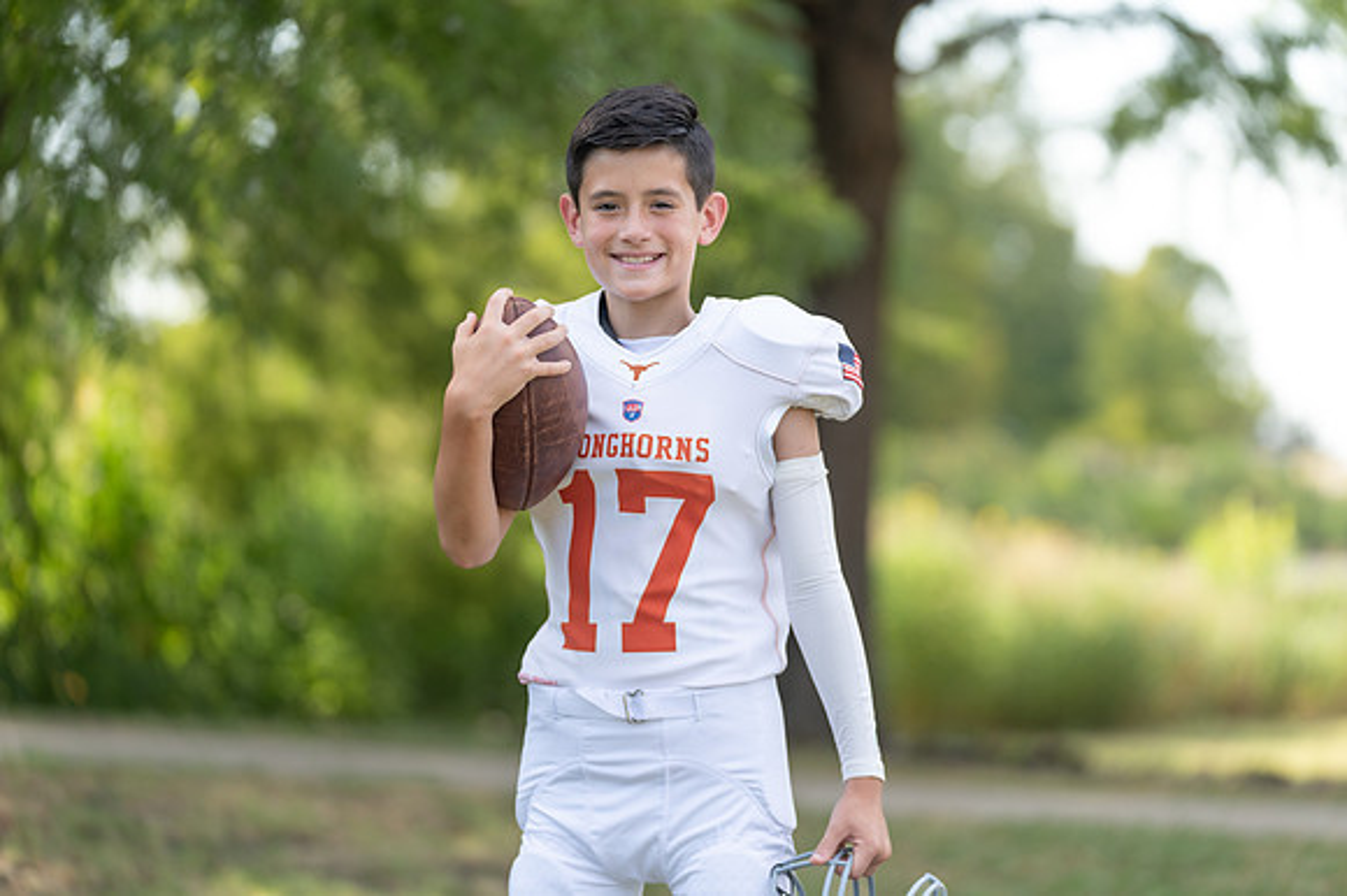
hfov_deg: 14.5
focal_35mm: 142
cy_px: 419
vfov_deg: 9.7
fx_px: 5297
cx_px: 703
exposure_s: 1/400
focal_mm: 131
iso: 100
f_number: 2.8
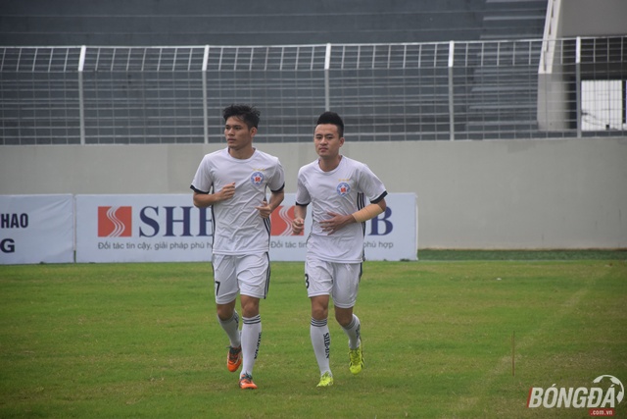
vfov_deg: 6.5
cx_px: 314
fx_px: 3658
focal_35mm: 210
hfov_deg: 9.8
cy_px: 210
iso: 800
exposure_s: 1/1000
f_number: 5.6
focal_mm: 140
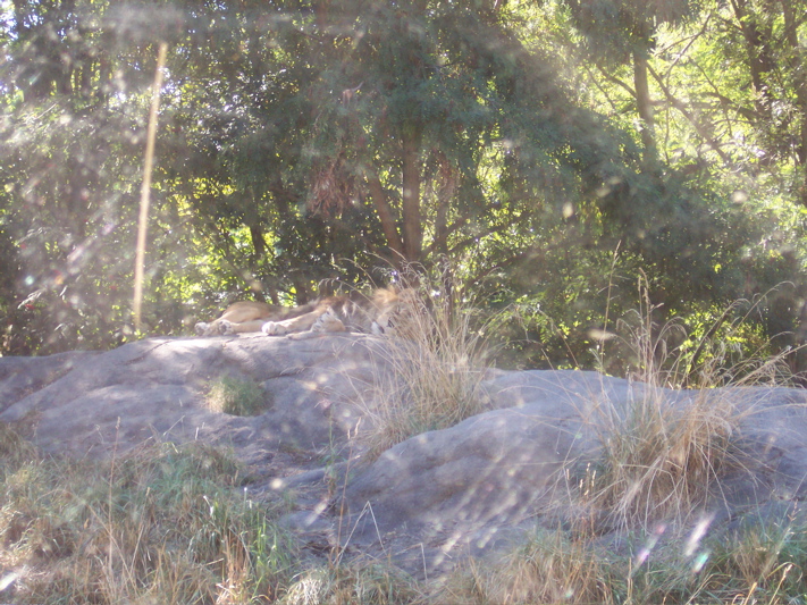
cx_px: 404
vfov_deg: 13.0
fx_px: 2657
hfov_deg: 17.3
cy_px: 302
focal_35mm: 114
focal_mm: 24
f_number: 4.8
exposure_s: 1/60
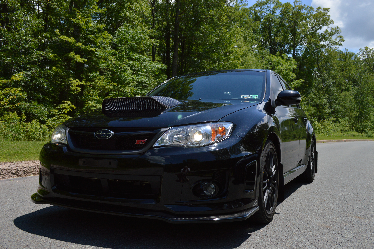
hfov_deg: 53.2
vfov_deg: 36.8
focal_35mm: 36
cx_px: 187
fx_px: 374
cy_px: 124
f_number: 6.3
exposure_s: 1/1000
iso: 200
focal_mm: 24
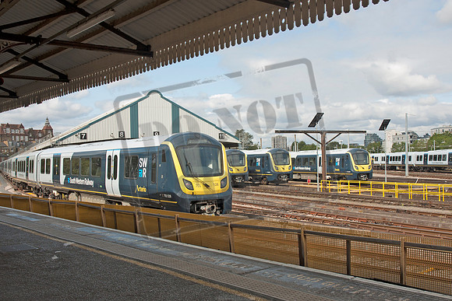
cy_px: 150
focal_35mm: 36
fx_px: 452
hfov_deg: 53.1
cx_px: 226
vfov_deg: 36.9
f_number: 8
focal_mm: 24
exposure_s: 1/250
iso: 200
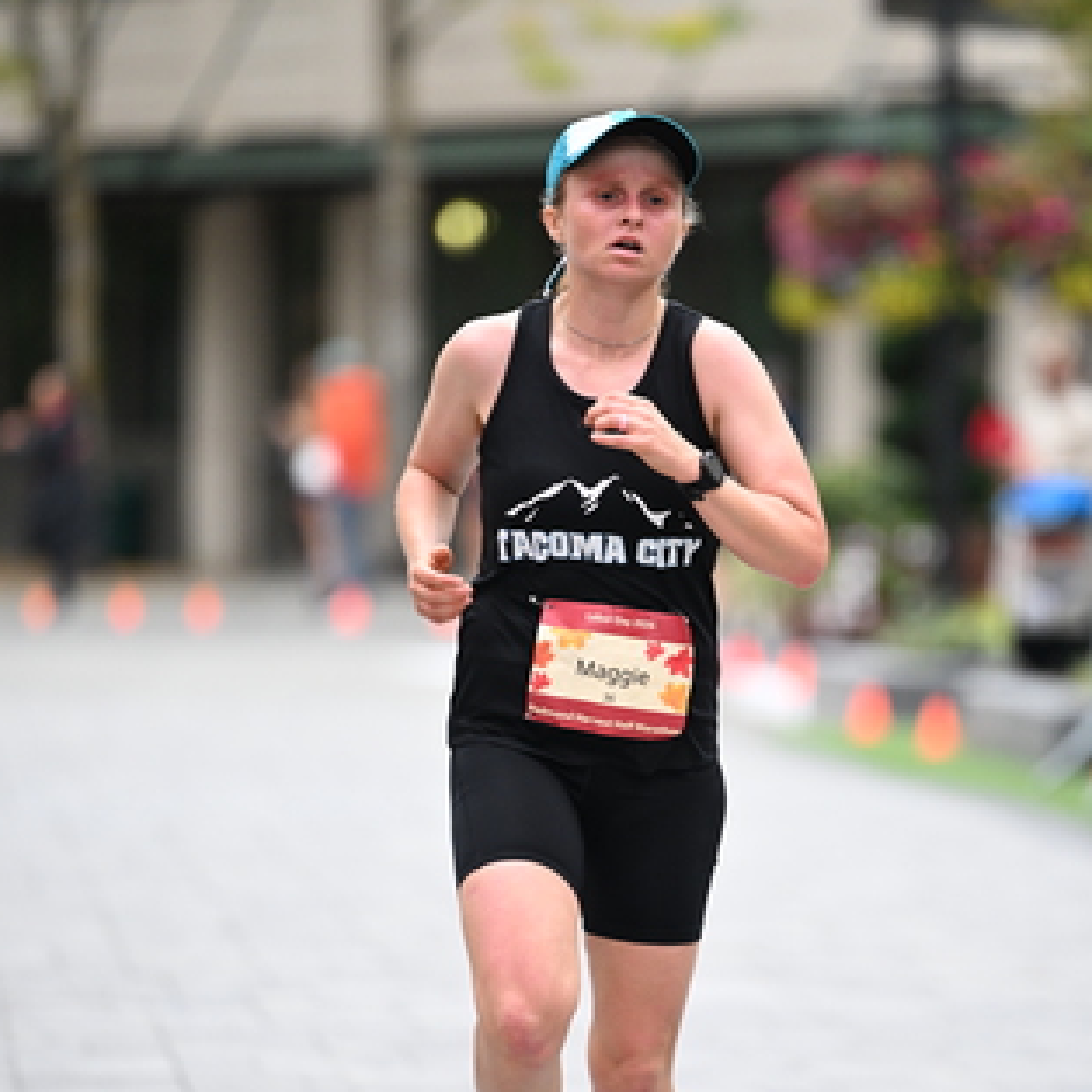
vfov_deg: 5.9
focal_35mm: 298
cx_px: 628
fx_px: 10636
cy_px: 682
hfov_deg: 5.9
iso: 1600
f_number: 2.8
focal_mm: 200
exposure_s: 1/800
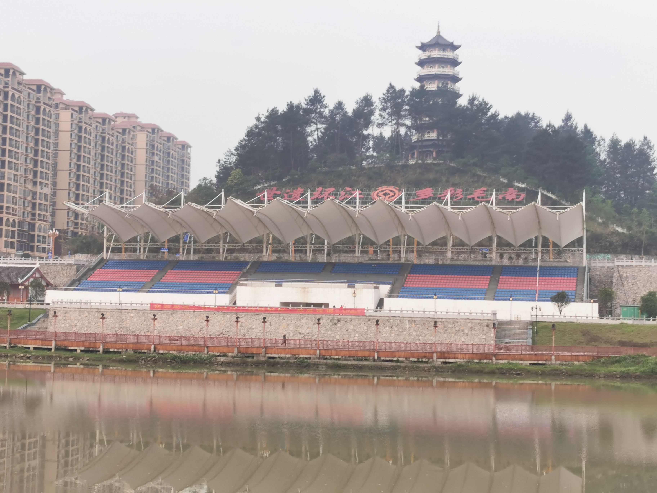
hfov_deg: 32.7
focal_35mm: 59
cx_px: 328
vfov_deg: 24.8
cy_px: 246
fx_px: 1120
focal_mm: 5.56
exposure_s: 1/130
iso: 50
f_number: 1.6
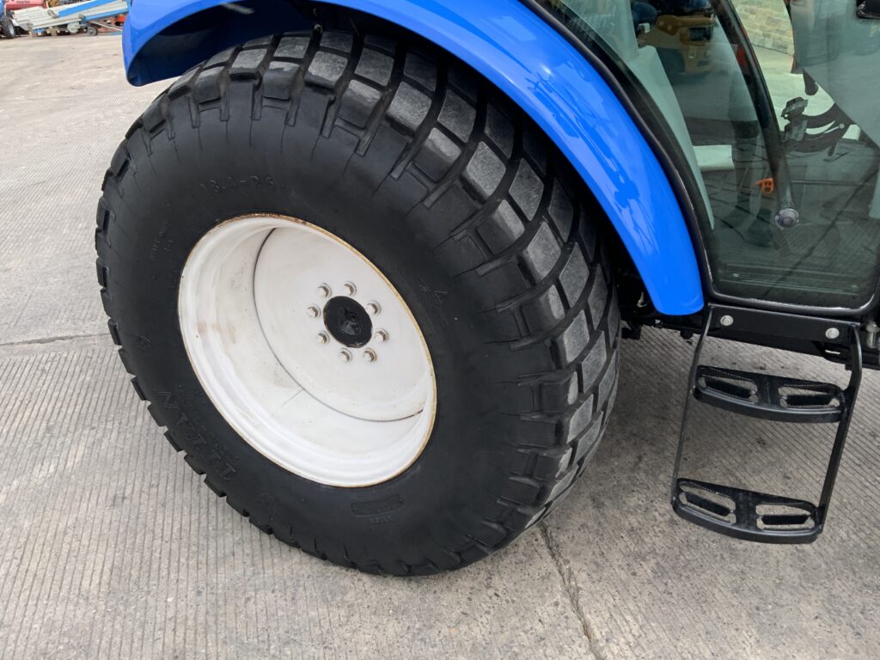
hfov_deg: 61.7
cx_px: 440
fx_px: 737
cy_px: 330
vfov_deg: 48.2
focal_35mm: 29
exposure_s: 1/613
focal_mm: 3
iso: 16
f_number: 1.8
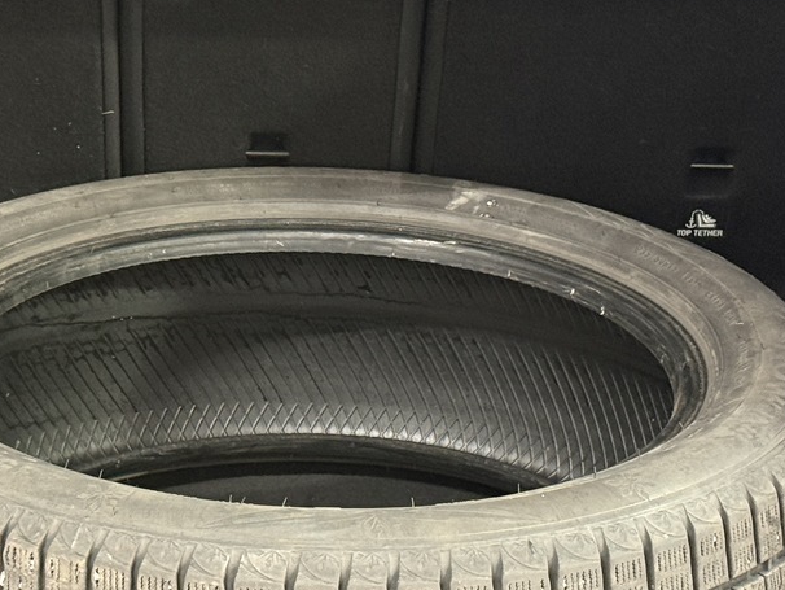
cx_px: 281
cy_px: 318
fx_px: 2586
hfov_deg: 17.2
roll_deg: -1.4
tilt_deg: -21.6
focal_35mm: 114
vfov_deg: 13.0
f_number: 1.78
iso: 400
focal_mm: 6.76
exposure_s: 1/40
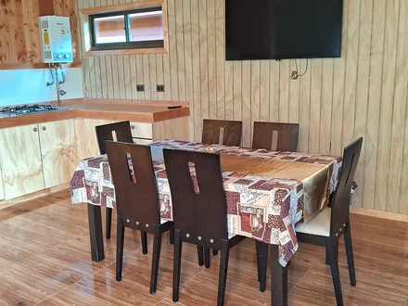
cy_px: 153
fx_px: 306
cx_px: 204
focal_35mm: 26
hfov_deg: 67.3
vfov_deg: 53.1
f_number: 1.8
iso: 400
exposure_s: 1/50
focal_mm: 3.98
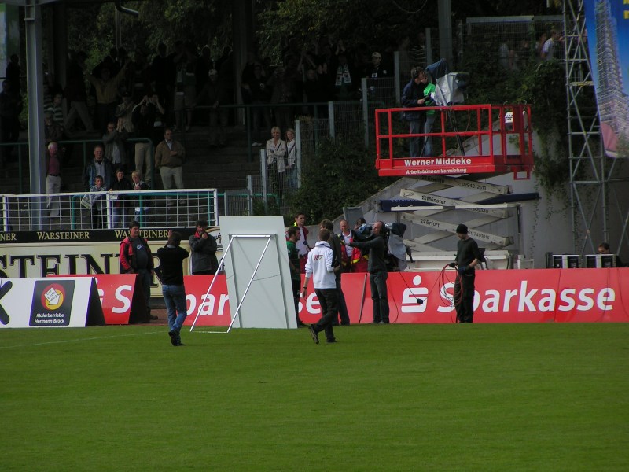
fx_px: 5397
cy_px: 236
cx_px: 314
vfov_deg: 5.0
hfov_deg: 6.7
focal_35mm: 297
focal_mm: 45.4
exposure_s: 1/1000
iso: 50
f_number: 3.5
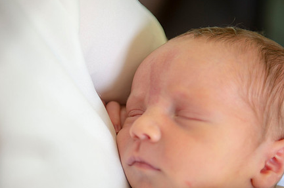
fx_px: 741
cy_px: 122
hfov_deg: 21.7
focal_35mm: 94
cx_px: 137
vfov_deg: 14.5
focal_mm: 70
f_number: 2.8
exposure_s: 1/160
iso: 320
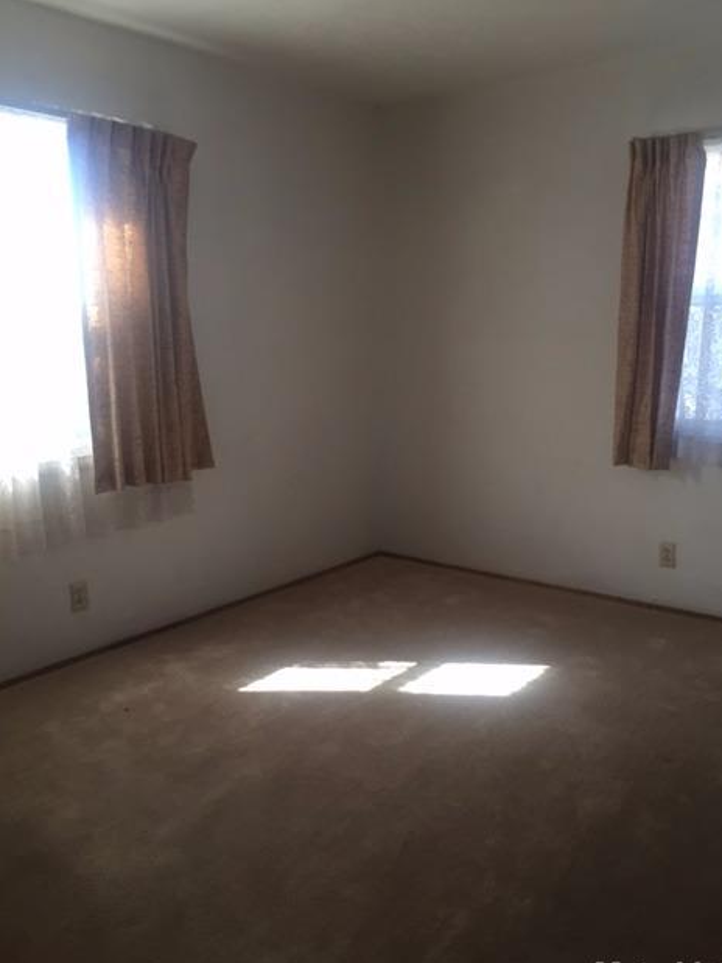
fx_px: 835
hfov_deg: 46.8
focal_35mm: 30
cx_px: 372
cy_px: 495
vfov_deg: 60.0
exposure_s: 1/30
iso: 32
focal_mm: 4.15
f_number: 2.2
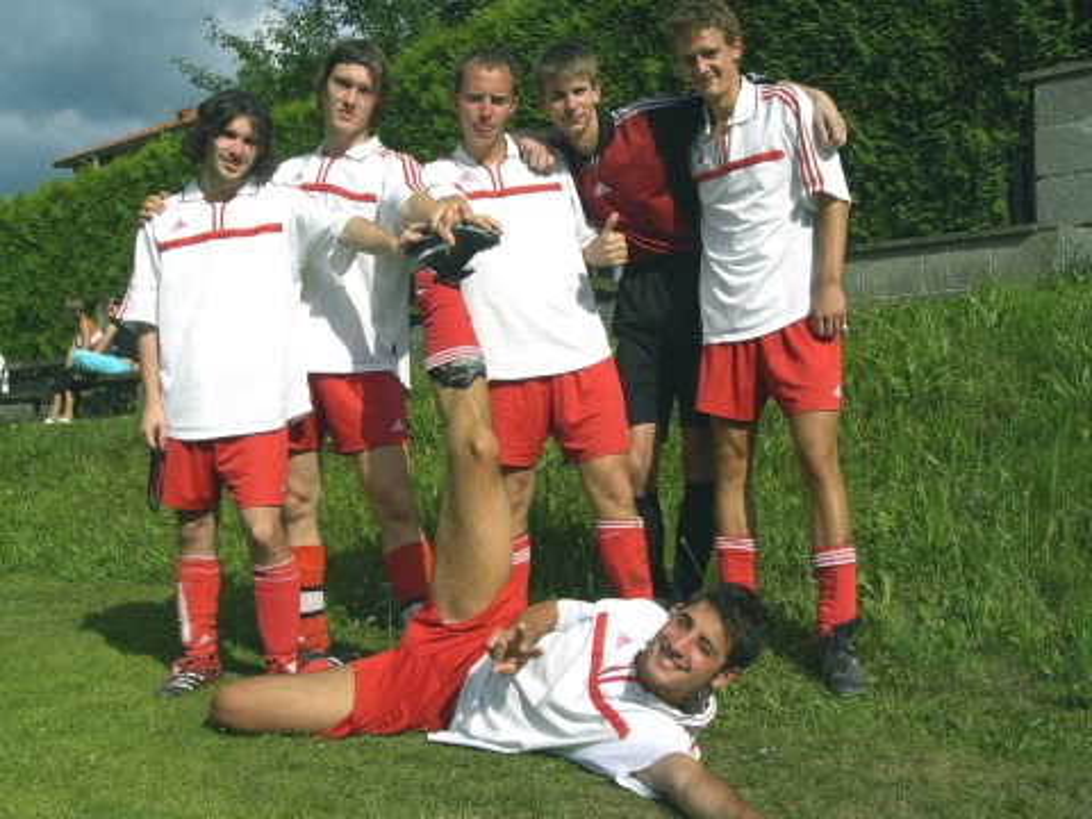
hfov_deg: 49.0
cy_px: 410
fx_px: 1199
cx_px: 546
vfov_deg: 37.7
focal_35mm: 38
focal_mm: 6.3
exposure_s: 1/1250
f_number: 4.4
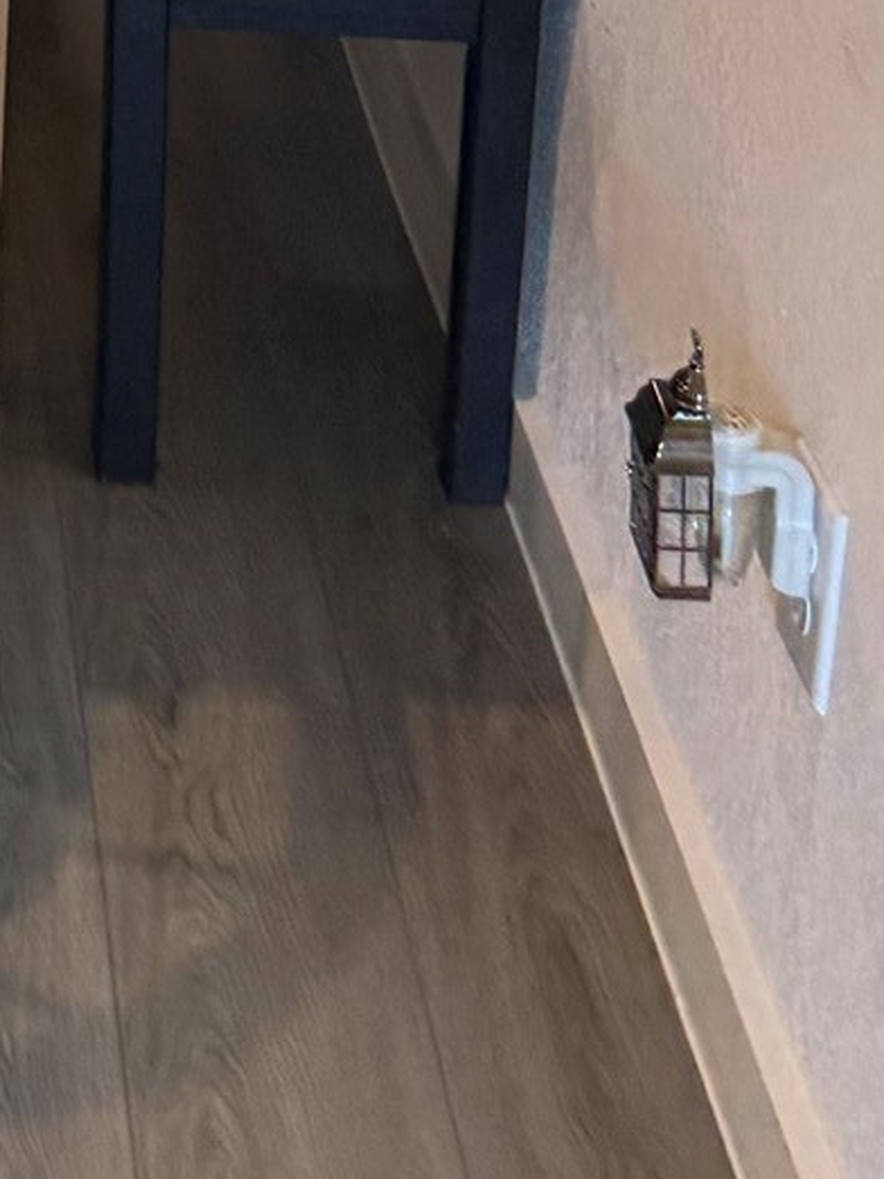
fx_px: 3202
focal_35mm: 94
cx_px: -607
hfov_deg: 14.2
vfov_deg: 18.1
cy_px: -690
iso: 250
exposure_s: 1/120
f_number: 1.78
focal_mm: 6.76
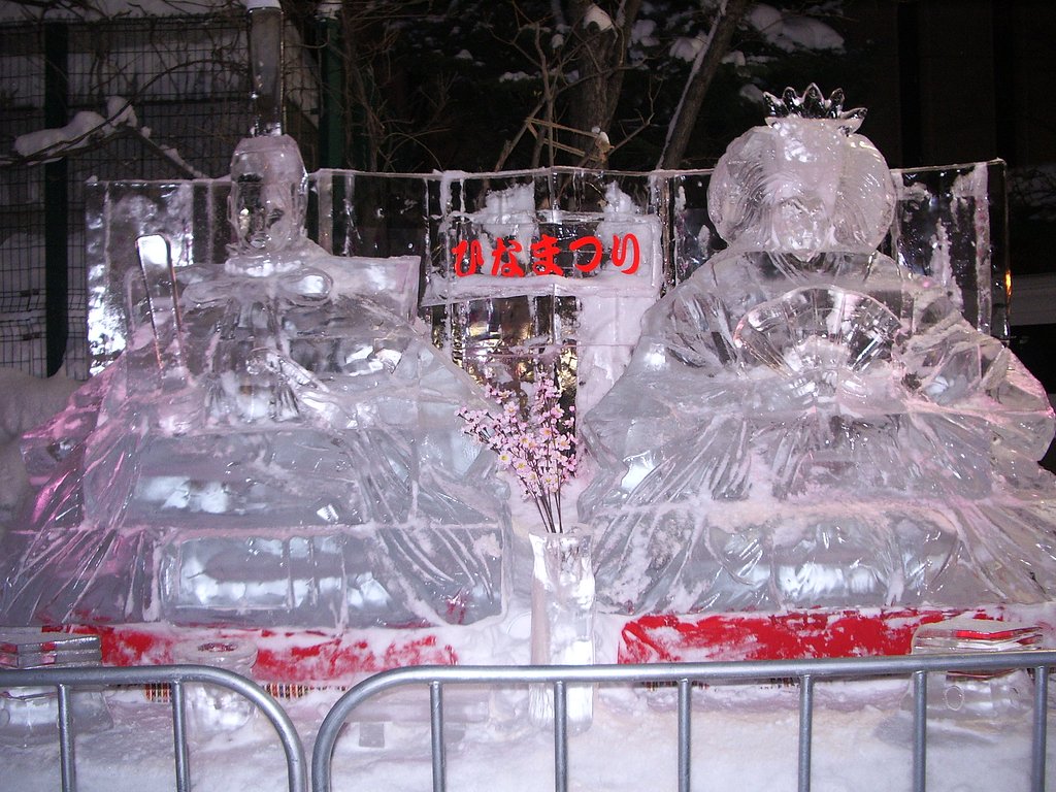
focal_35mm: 35
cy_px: 396
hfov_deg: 52.6
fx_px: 1068
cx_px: 528
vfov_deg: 40.7
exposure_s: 1/40
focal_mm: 5.8
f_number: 2.6
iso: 100
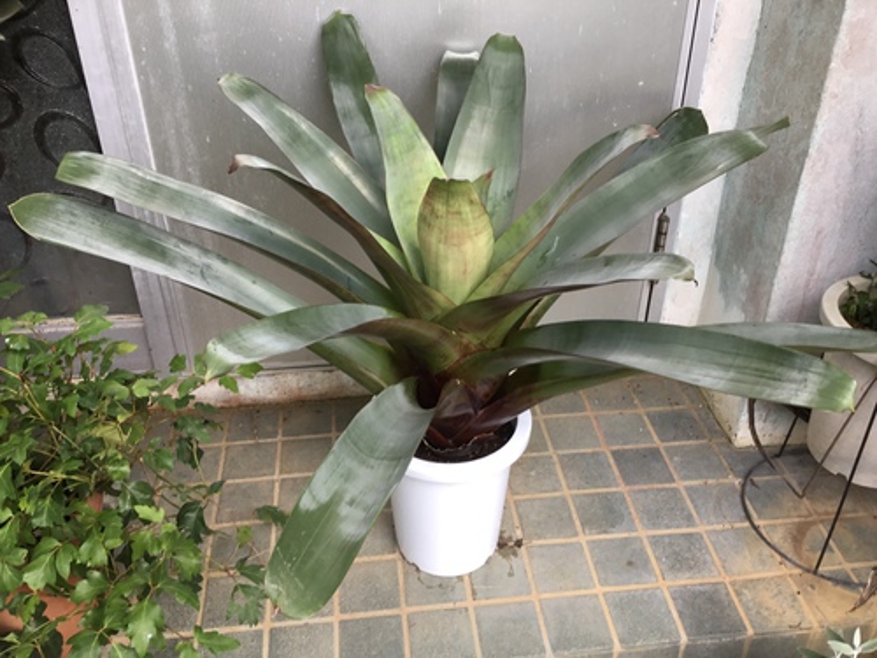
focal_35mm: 31
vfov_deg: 45.4
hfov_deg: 58.4
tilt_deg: -33.5
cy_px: 329
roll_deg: -0.4
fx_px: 785
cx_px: 438
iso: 25
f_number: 2.4
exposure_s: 1/60
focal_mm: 3.3
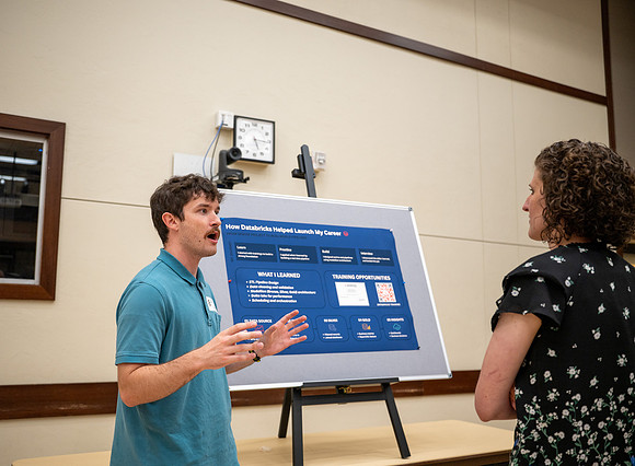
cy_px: 233
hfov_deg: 54.7
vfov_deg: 41.7
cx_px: 285
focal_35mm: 34
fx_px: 612
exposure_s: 1/160
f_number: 2.8
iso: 640
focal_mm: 31.5
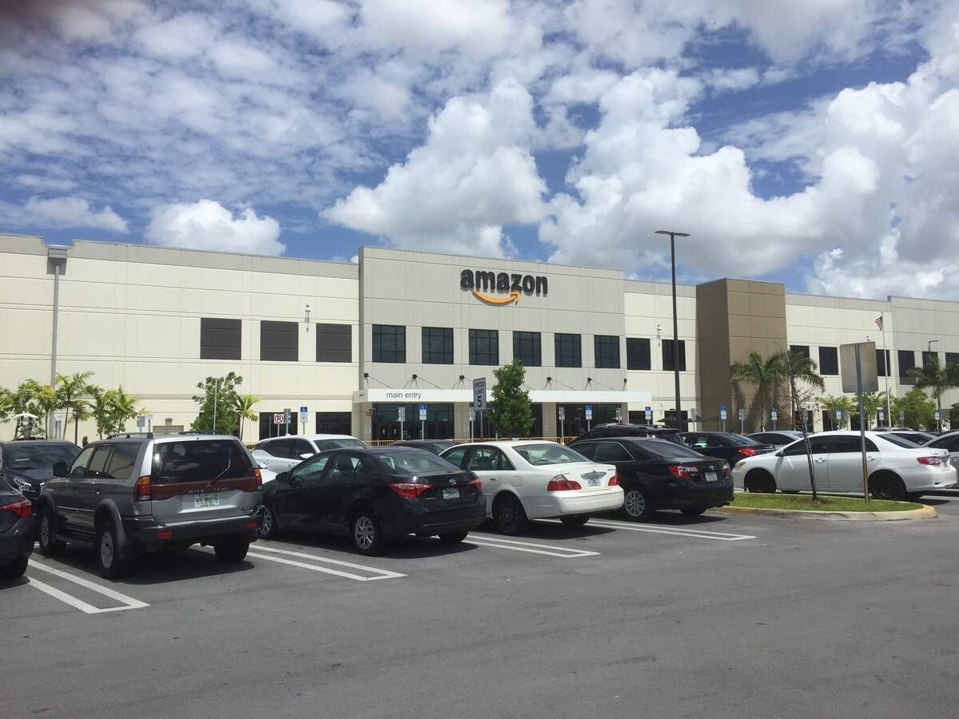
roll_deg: +1.2
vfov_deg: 48.2
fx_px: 803
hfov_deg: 61.7
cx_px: 480
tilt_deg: +4.0
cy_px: 360
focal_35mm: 29
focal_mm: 4.15
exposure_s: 1/4405
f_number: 2.2
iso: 32
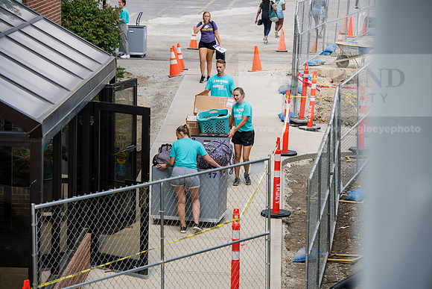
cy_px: 144
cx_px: 216
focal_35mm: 125
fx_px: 1500
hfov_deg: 16.4
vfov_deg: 11.0
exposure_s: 1/400
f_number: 4
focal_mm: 125
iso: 100
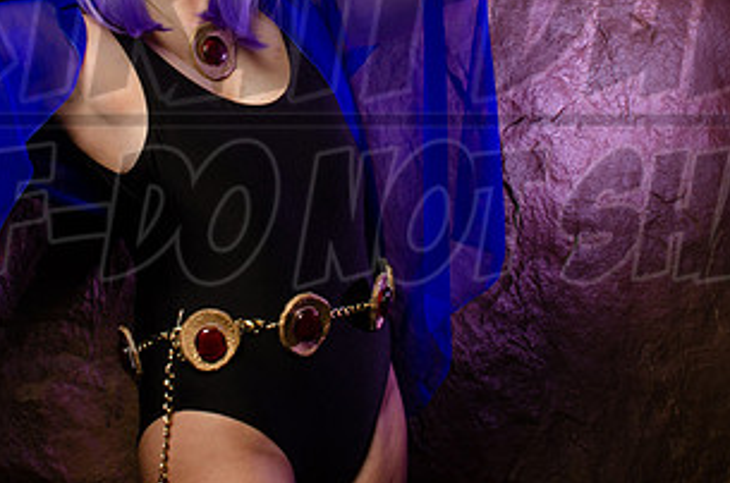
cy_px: 65
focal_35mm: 77
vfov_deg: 17.4
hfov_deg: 26.3
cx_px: 282
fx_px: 1558
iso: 200
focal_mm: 27
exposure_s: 1/60
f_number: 22
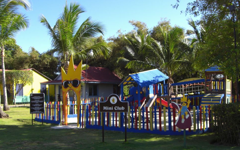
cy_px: 76
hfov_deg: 46.2
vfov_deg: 29.9
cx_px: 123
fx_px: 281
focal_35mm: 43
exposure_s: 1/500
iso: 64
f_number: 2.7
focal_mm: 6.2
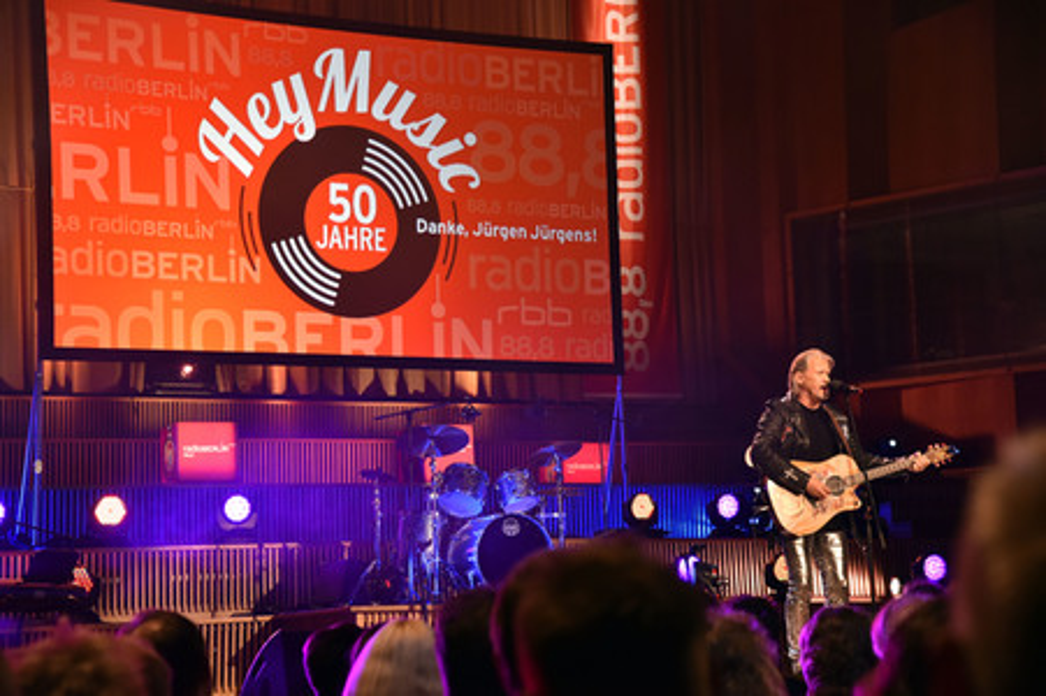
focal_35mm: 78
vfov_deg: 17.5
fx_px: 2265
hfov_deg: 26.0
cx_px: 523
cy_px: 348
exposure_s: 1/125
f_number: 5.6
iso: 2000
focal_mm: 78
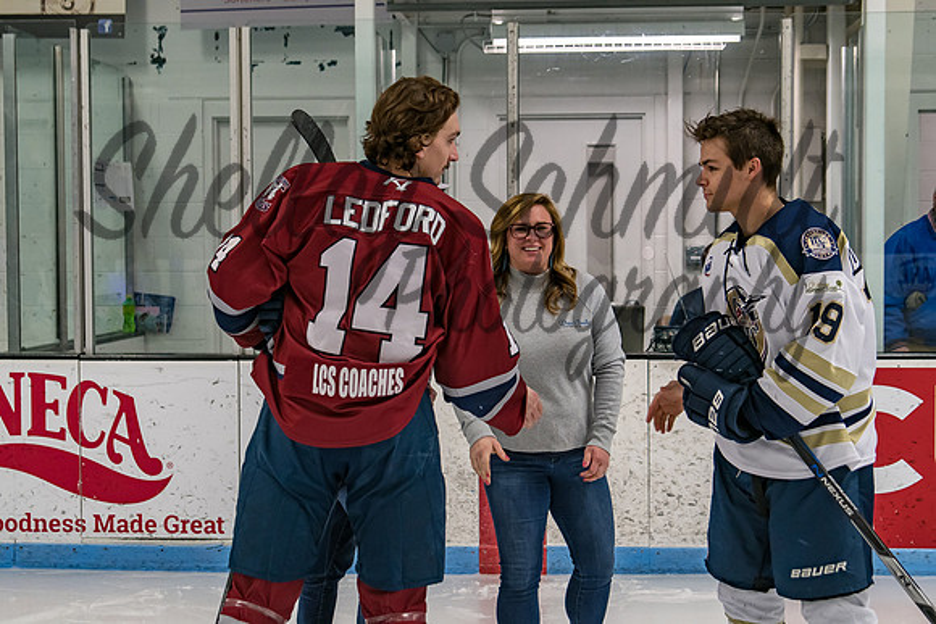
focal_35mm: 68
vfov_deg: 20.2
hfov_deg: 29.9
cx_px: 468
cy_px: 312
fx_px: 1755
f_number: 4
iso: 500
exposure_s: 1/250
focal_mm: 45
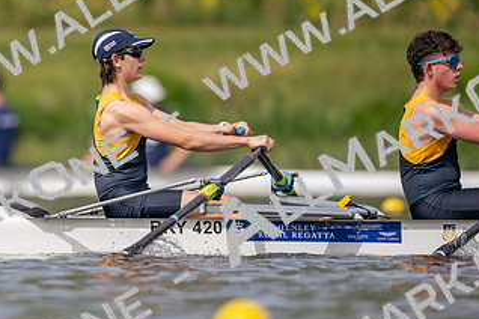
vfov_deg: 1.3
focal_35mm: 1093
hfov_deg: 1.9
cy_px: 126
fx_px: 14542
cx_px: 93
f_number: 4
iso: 250
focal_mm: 600
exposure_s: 1/2500
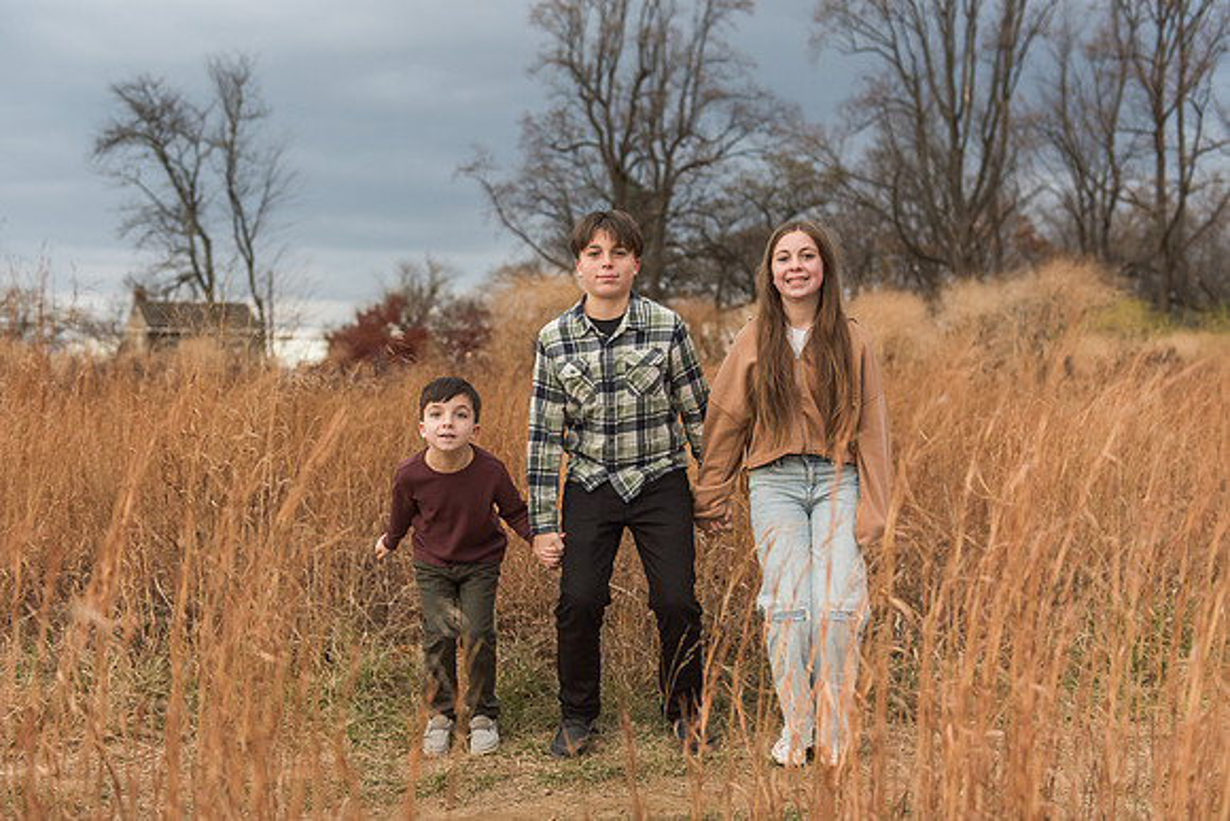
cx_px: 619
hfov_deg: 44.6
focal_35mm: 44
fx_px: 1498
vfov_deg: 30.6
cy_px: 396
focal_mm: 42
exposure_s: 1/2500
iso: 800
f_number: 3.2
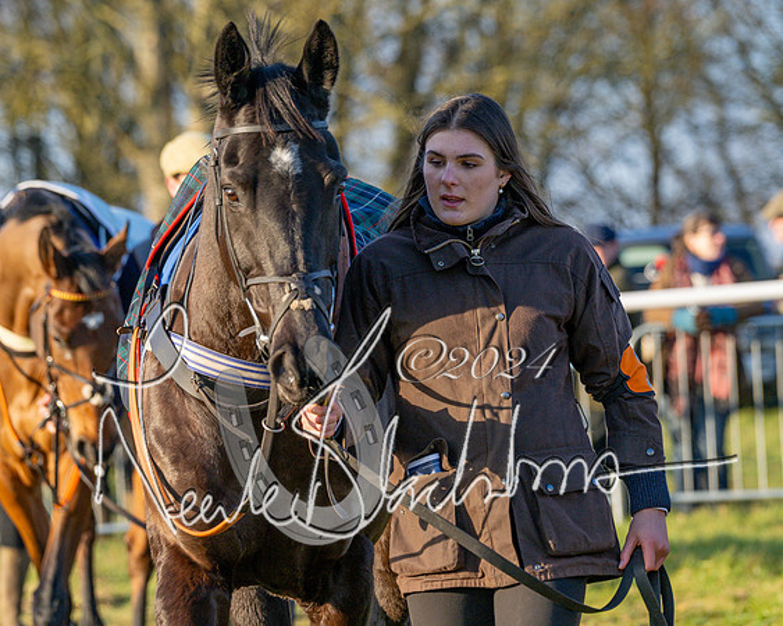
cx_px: 373
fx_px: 6353
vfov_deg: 5.6
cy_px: 300
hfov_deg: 7.1
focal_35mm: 274
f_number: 4
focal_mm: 150
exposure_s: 1/1000
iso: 400
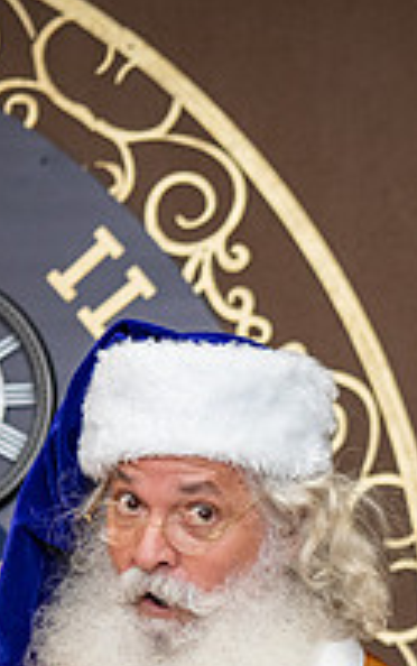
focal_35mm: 167
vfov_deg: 12.4
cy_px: 641
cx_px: 205
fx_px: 3032
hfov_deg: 7.9
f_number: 5
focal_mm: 56
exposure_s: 1/200
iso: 1250
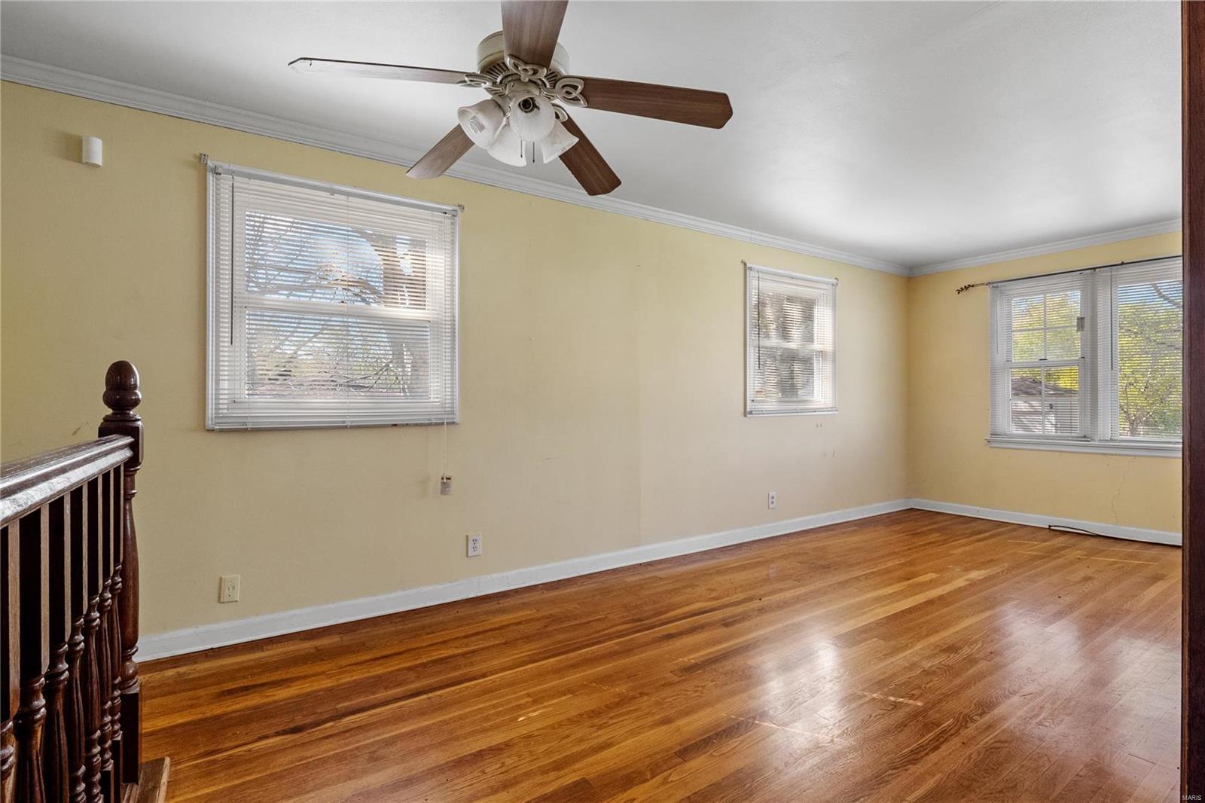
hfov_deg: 96.7
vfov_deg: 73.7
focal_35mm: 16
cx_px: 602
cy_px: 402
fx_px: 535
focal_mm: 8
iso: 400
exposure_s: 1/20
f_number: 8
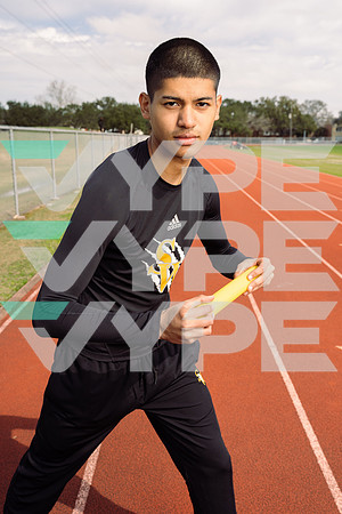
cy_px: 257
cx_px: 171
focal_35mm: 35
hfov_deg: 37.9
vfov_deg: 54.4
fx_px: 499
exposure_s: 1/250
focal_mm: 35
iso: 80
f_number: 7.1
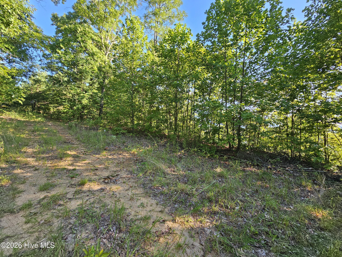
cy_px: 128
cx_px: 171
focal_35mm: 13
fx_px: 128
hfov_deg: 106.2
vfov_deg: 89.9
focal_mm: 2.2
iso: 50
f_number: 2.2
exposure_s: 1/172
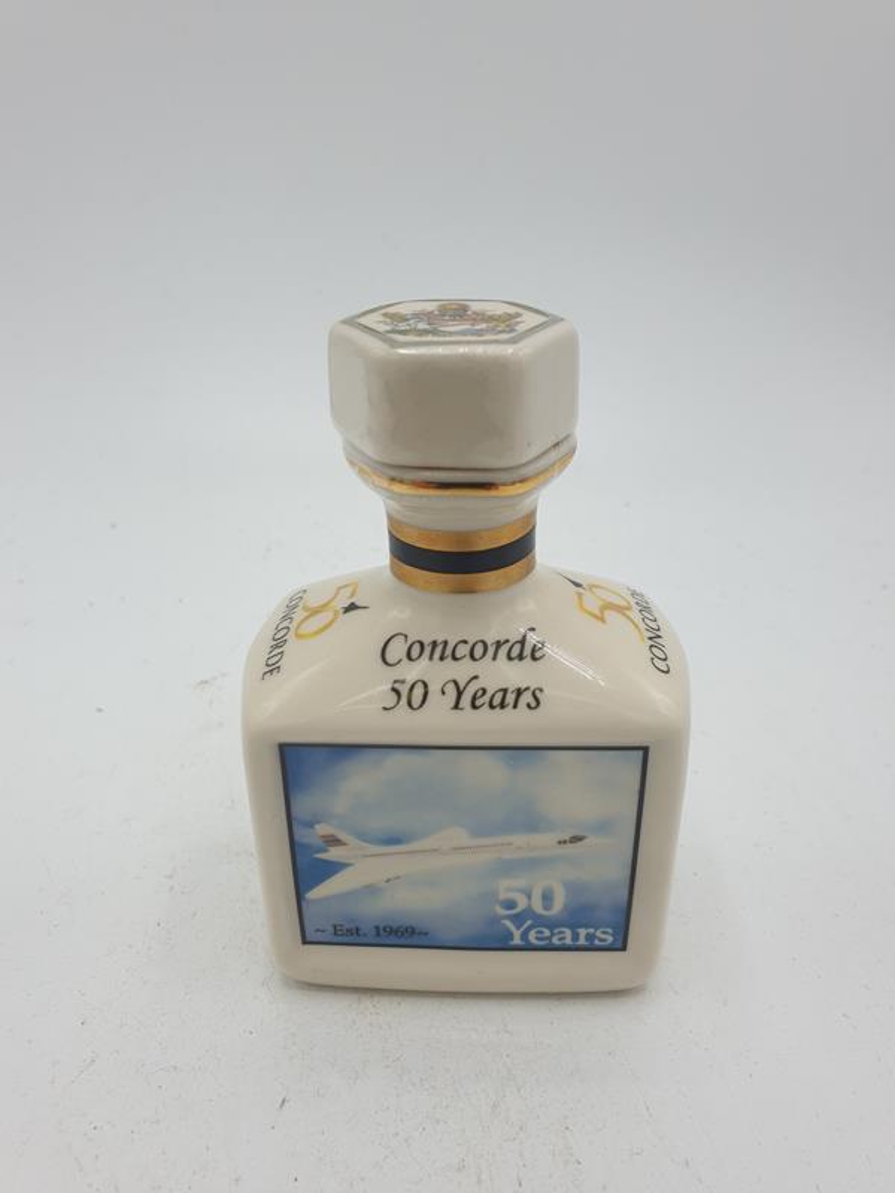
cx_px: 448
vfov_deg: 67.3
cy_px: 596
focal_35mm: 26
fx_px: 896
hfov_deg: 53.1
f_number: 2.4
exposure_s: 1/601
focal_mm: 4.3
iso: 50
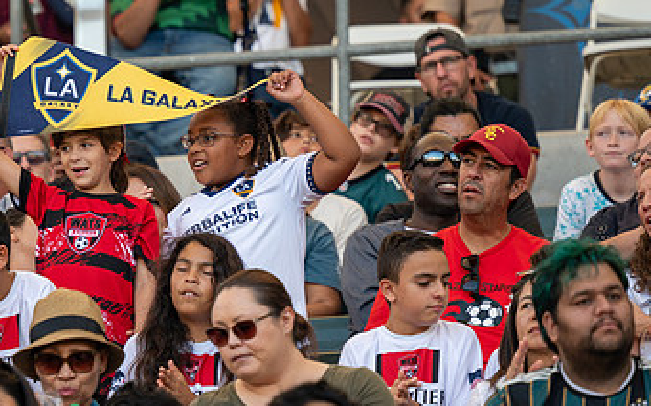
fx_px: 8333
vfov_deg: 2.8
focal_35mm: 470
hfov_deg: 4.5
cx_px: 180
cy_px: 244
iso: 500
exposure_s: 1/1000
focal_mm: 180
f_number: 2.8
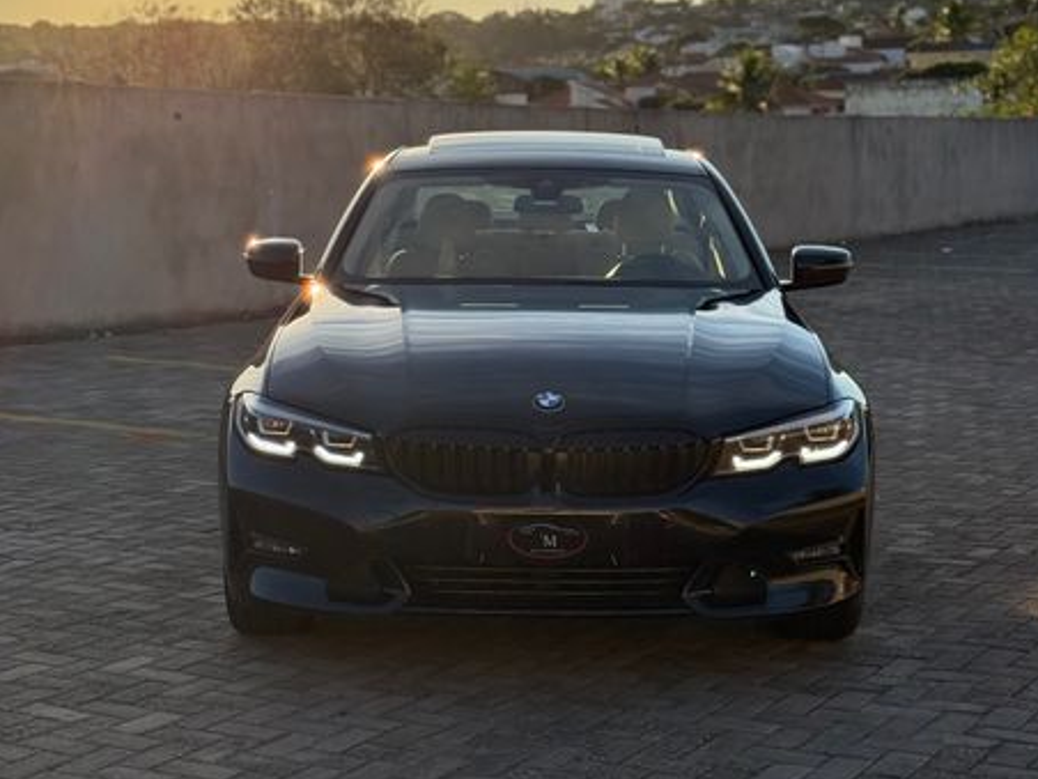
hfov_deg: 38.2
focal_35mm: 50
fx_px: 1499
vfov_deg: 29.1
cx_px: 537
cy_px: 384
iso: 80
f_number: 1.78
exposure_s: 1/3534
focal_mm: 6.76
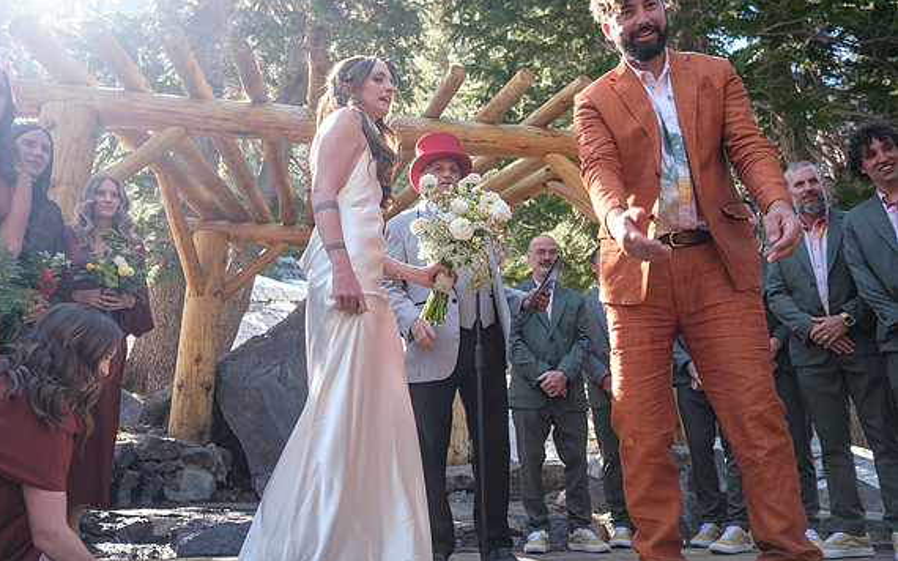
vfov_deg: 44.5
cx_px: 443
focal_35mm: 28
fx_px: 685
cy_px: 266
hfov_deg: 66.5
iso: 250
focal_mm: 18
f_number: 3.6
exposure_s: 1/180
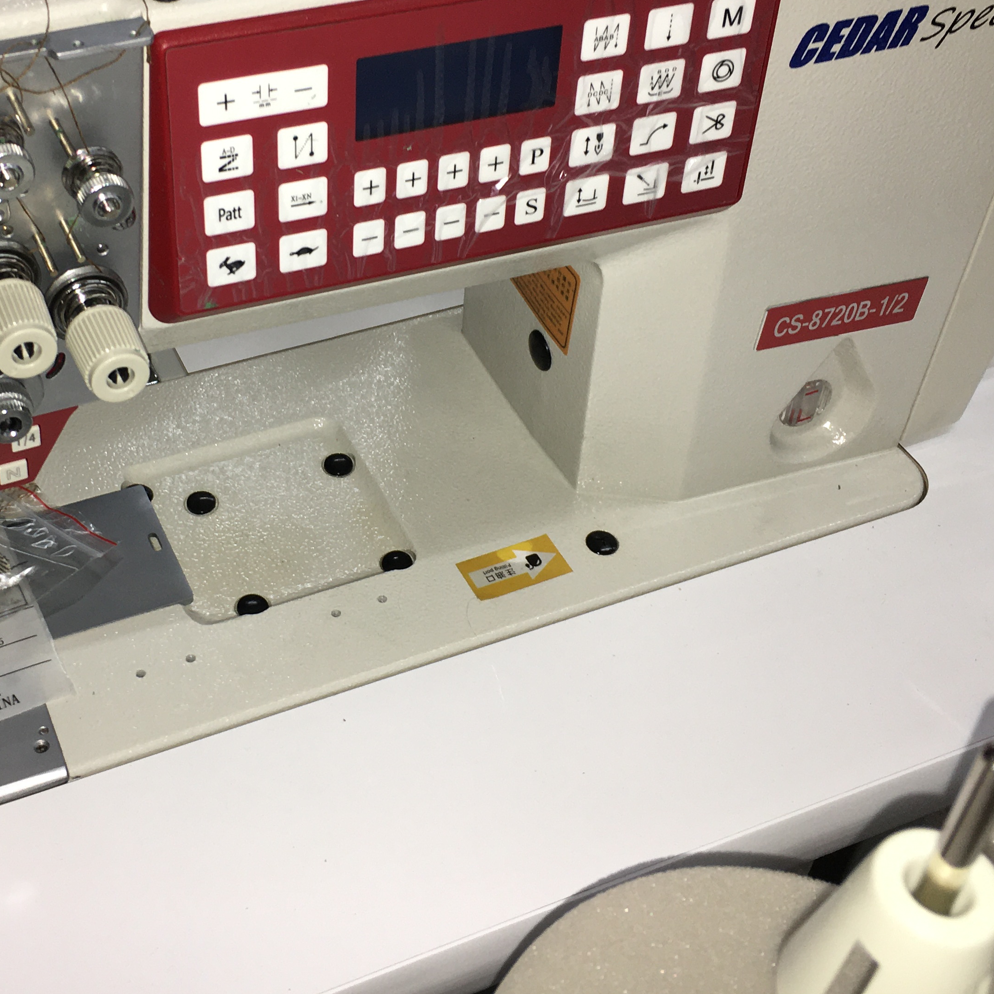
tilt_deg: -41.1
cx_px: 308
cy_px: 368
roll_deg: -0.5
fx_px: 1559
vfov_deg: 35.2
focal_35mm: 48
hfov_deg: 34.9
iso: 32
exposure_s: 1/30
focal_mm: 4.15
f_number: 2.2
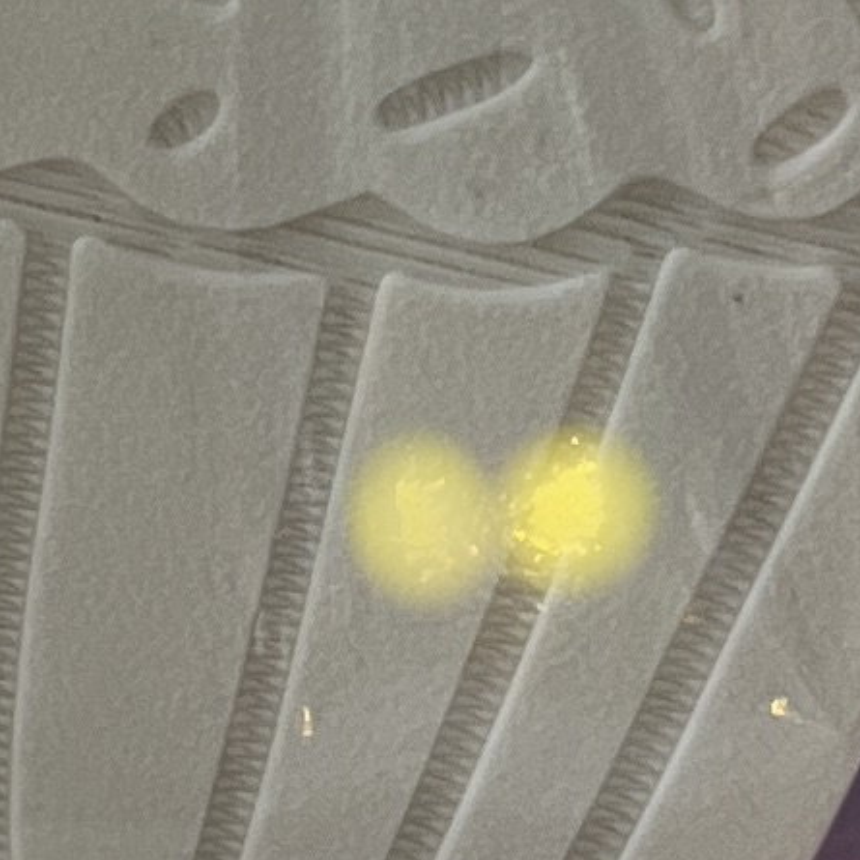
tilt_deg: -49.9
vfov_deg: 8.3
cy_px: 1098
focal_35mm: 208
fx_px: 5846
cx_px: -128
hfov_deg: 8.3
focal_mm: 5.7
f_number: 1.5
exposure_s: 1/77
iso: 125
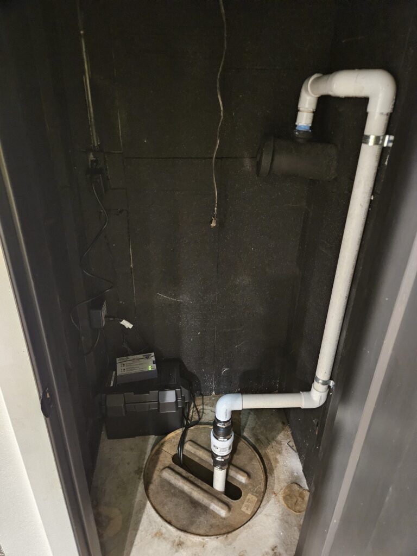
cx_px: 208
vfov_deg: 73.9
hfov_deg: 58.9
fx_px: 369
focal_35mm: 23
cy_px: 278
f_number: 1.8
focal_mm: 5.4
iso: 2500
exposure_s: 1/15
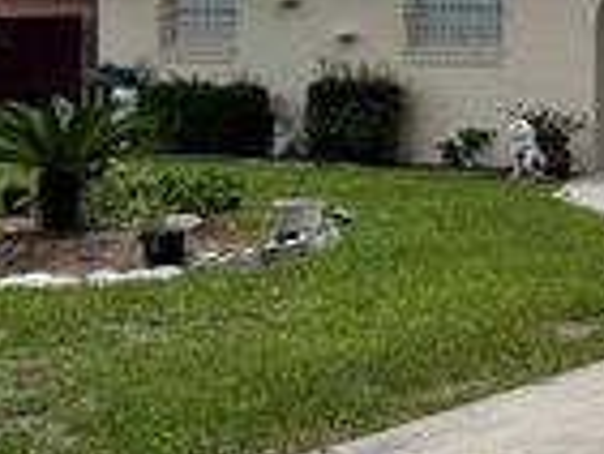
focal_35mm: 85
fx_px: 1484
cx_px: 677
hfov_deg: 21.7
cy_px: 114
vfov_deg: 17.3
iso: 80
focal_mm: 6.76
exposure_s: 1/5814
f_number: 1.78
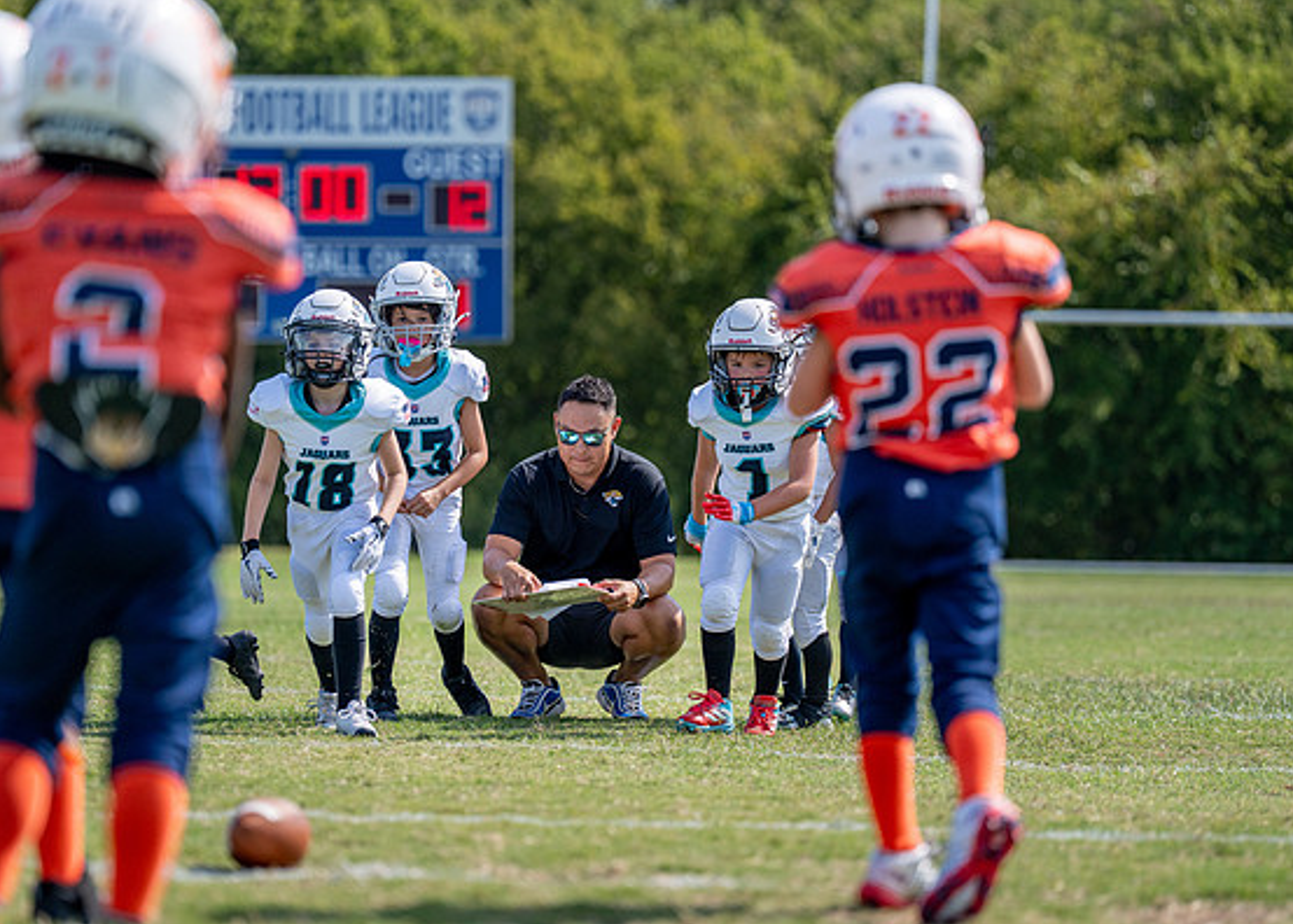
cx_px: 586
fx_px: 6942
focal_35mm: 189
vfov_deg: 7.6
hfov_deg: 10.6
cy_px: 508
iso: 160
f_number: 2.8
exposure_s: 1/4000
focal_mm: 154
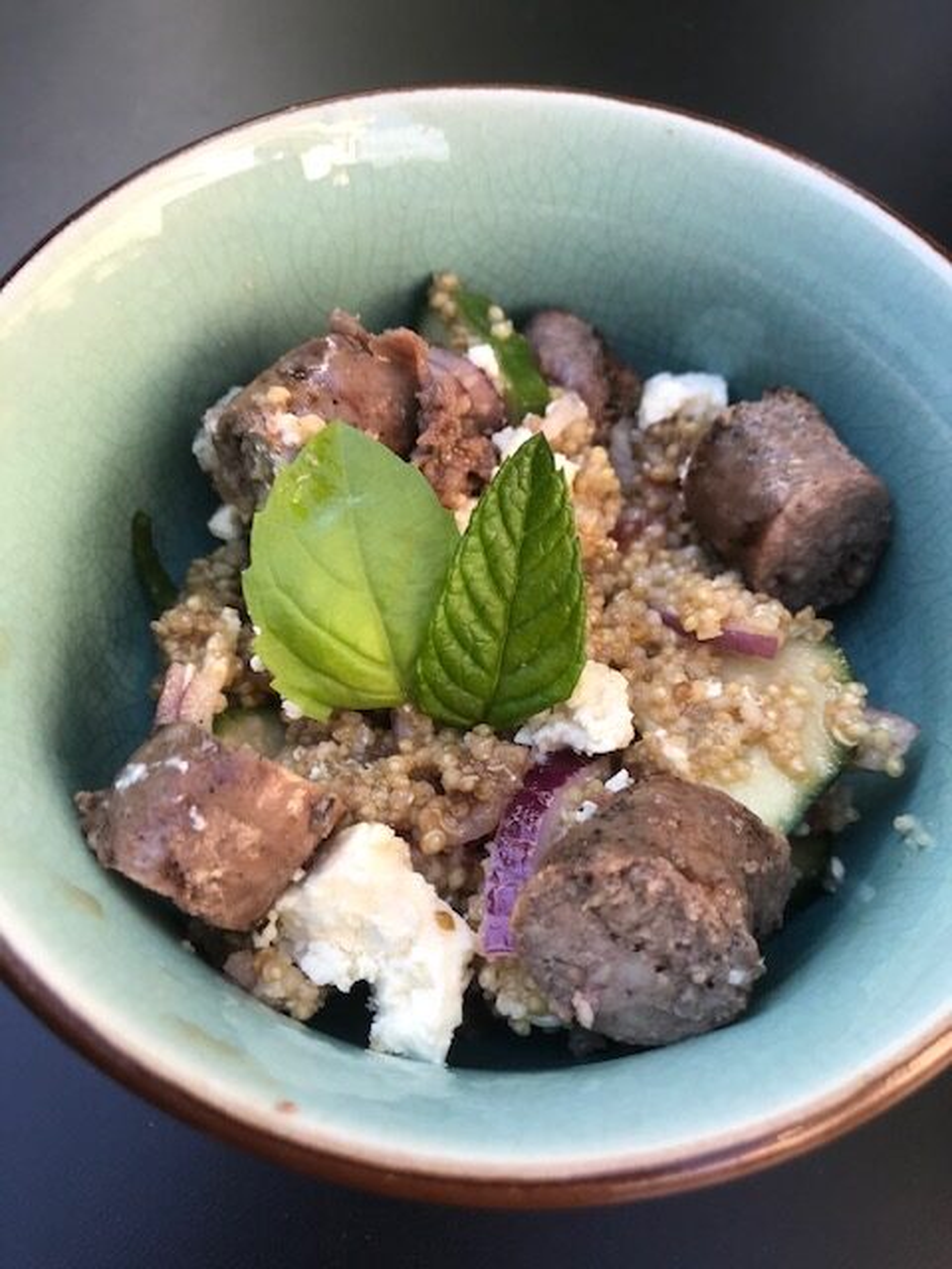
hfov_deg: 49.7
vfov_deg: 63.4
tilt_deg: -64.3
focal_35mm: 28
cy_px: 634
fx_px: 1027
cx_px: 476
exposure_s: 1/112
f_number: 1.8
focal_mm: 3.99
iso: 20
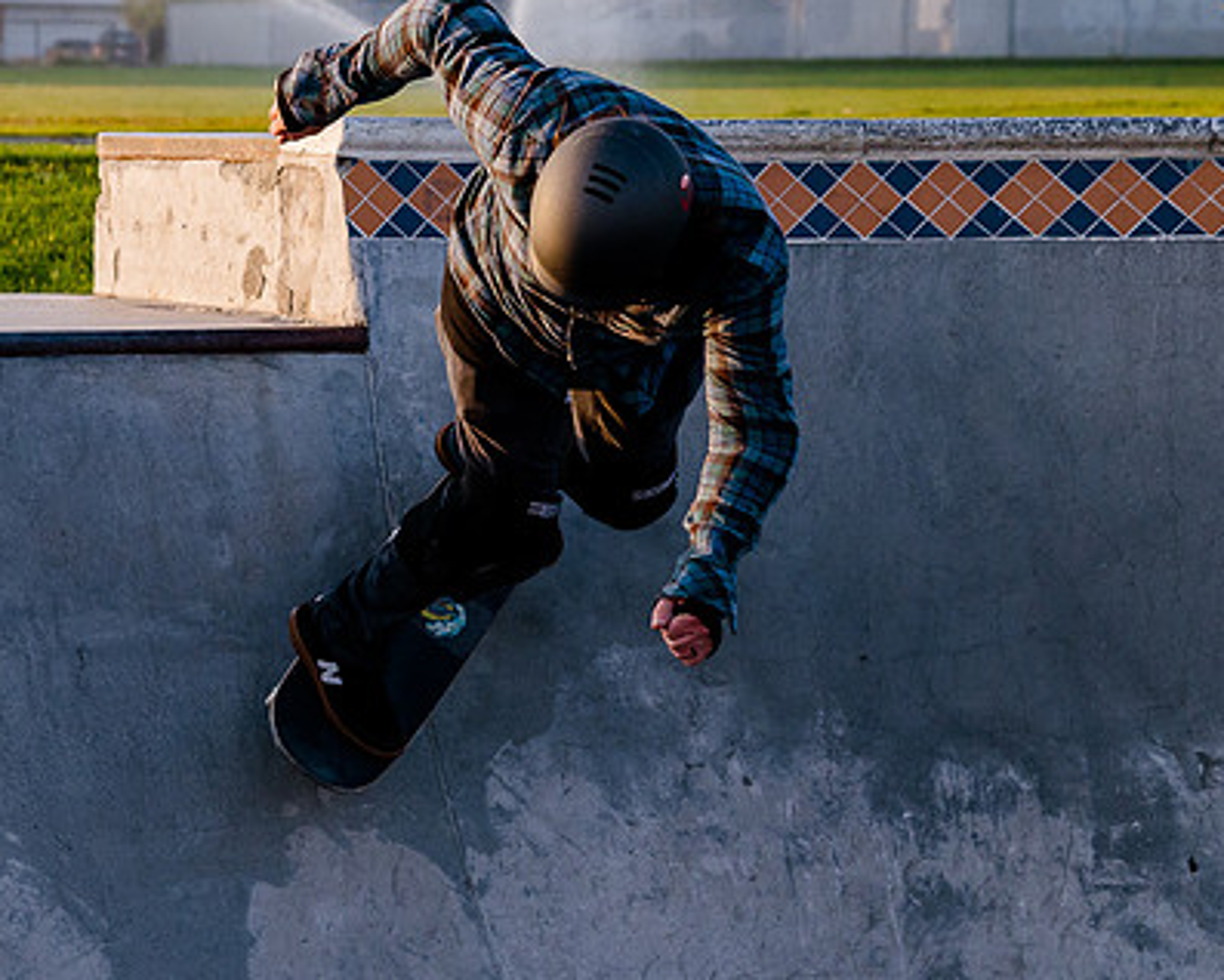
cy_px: 416
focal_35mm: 166
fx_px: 6016
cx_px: 286
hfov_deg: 11.6
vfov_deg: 9.3
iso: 800
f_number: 5
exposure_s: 1/1250
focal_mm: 75
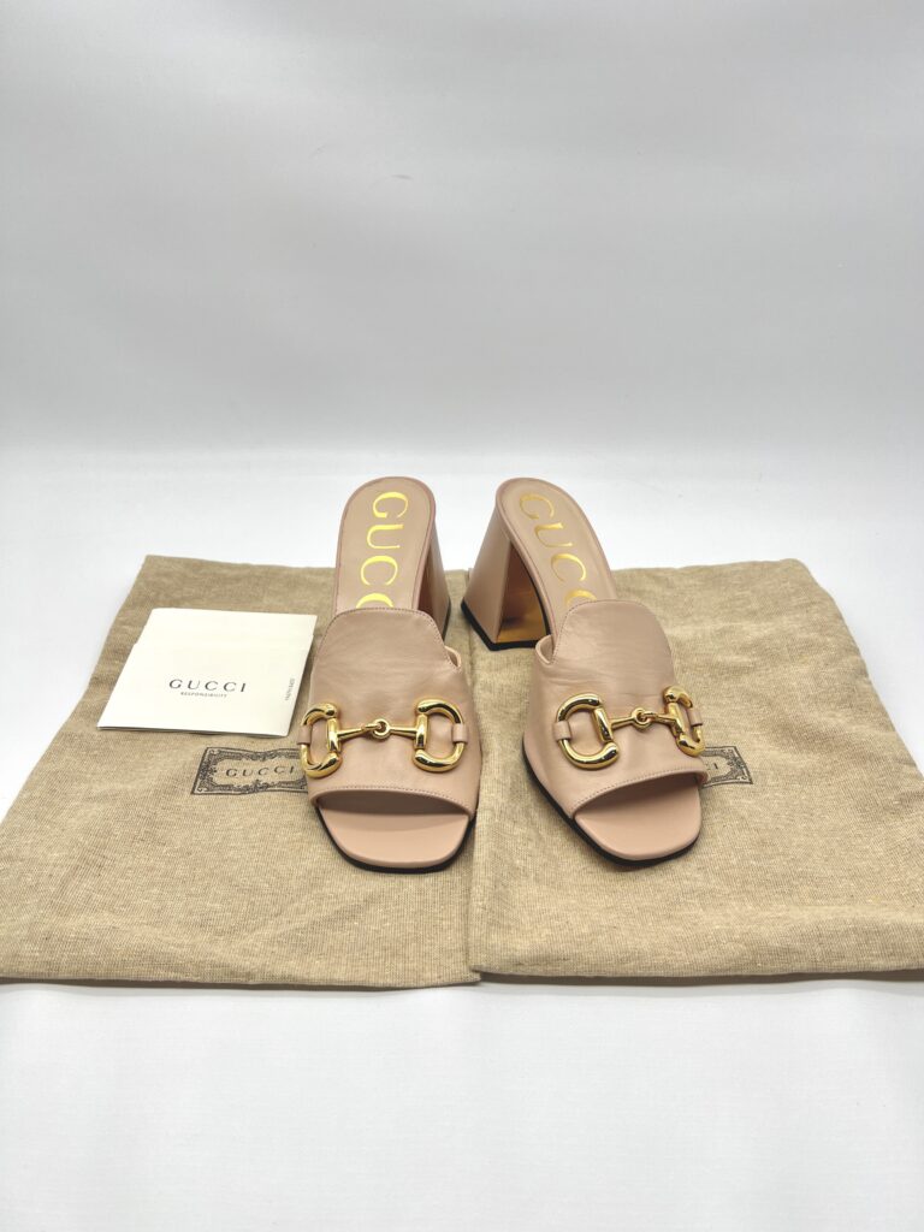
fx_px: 925
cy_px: 616
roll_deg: -1.2
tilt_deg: -29.5
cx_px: 462
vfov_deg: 67.3
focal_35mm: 26
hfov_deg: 53.1
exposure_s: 1/155
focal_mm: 5.7
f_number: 1.5
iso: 40
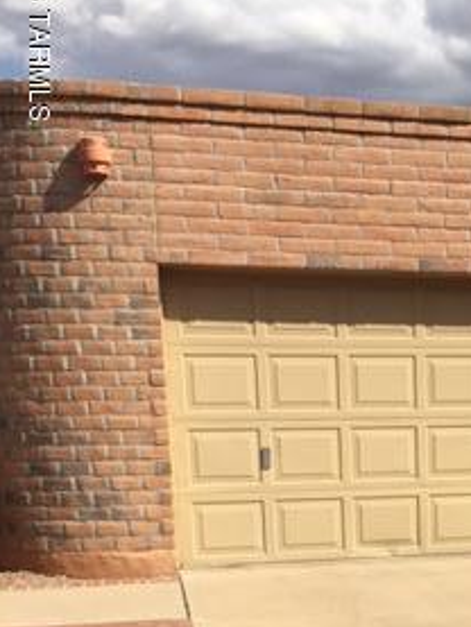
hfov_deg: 20.7
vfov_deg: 27.3
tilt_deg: -11.8
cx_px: 537
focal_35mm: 67
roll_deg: +0.4
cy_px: 632
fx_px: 1215
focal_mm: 4.15
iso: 32
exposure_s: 1/2475
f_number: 2.2
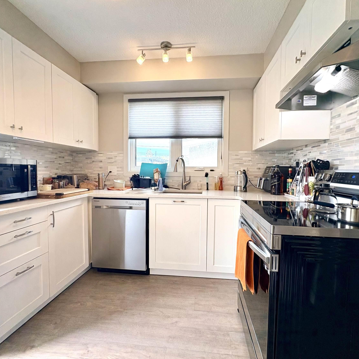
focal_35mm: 17
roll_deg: +0.0
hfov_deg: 83.9
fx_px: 199
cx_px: 186
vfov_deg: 84.0
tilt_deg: -2.6
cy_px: 179
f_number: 2.2
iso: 64
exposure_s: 1/127
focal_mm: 2.22
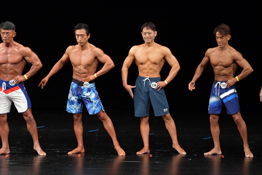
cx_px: 131
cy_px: 88
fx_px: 1855
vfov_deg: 5.4
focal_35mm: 255
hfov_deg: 8.1
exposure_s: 1/400
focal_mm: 170
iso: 3200
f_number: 5.6
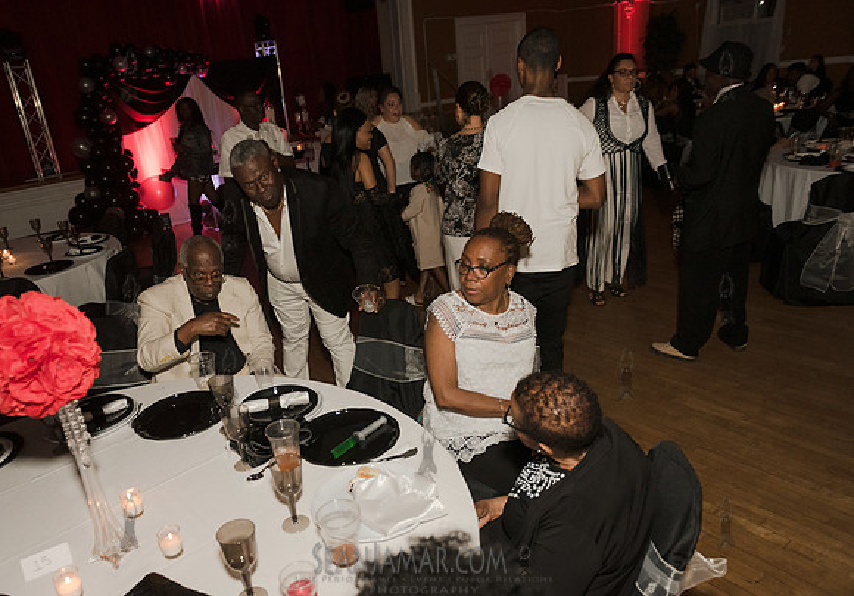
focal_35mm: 27
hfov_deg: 67.2
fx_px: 640
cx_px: 374
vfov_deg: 49.9
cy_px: 320
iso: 2000
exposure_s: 1/320
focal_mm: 24
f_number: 3.5
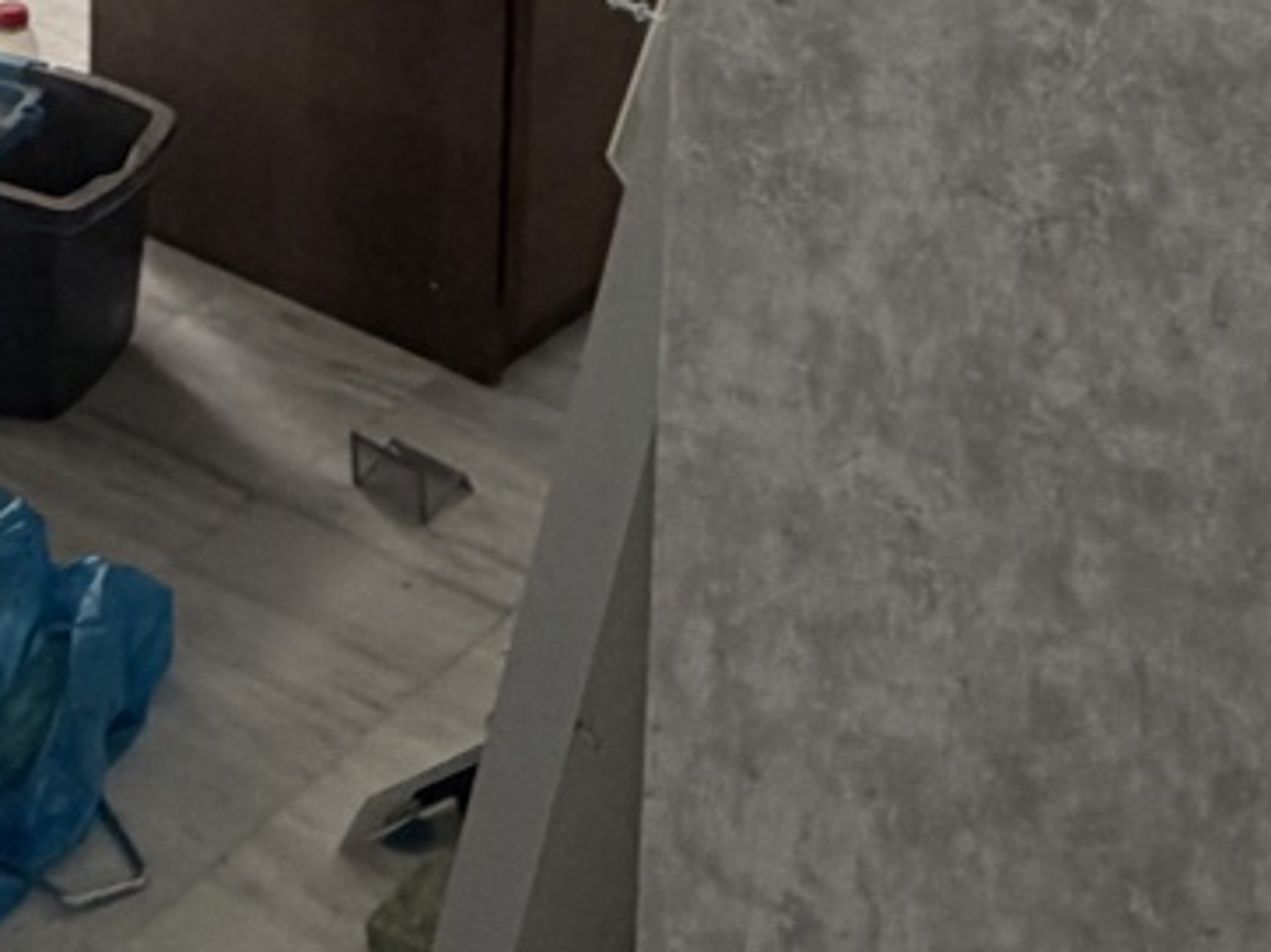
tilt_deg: -9.6
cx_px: 623
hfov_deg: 26.3
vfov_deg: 16.9
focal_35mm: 74
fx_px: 2716
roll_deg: +0.7
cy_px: -700
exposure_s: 1/121
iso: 160
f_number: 2.2
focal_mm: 2.22
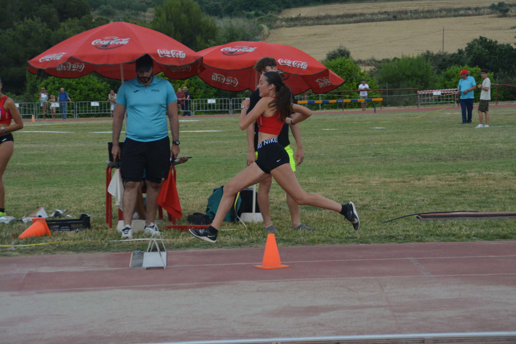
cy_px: 172
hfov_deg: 14.8
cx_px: 259
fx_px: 1992
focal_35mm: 139
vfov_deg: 9.9
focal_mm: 92
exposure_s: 1/1000
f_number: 5.6
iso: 560
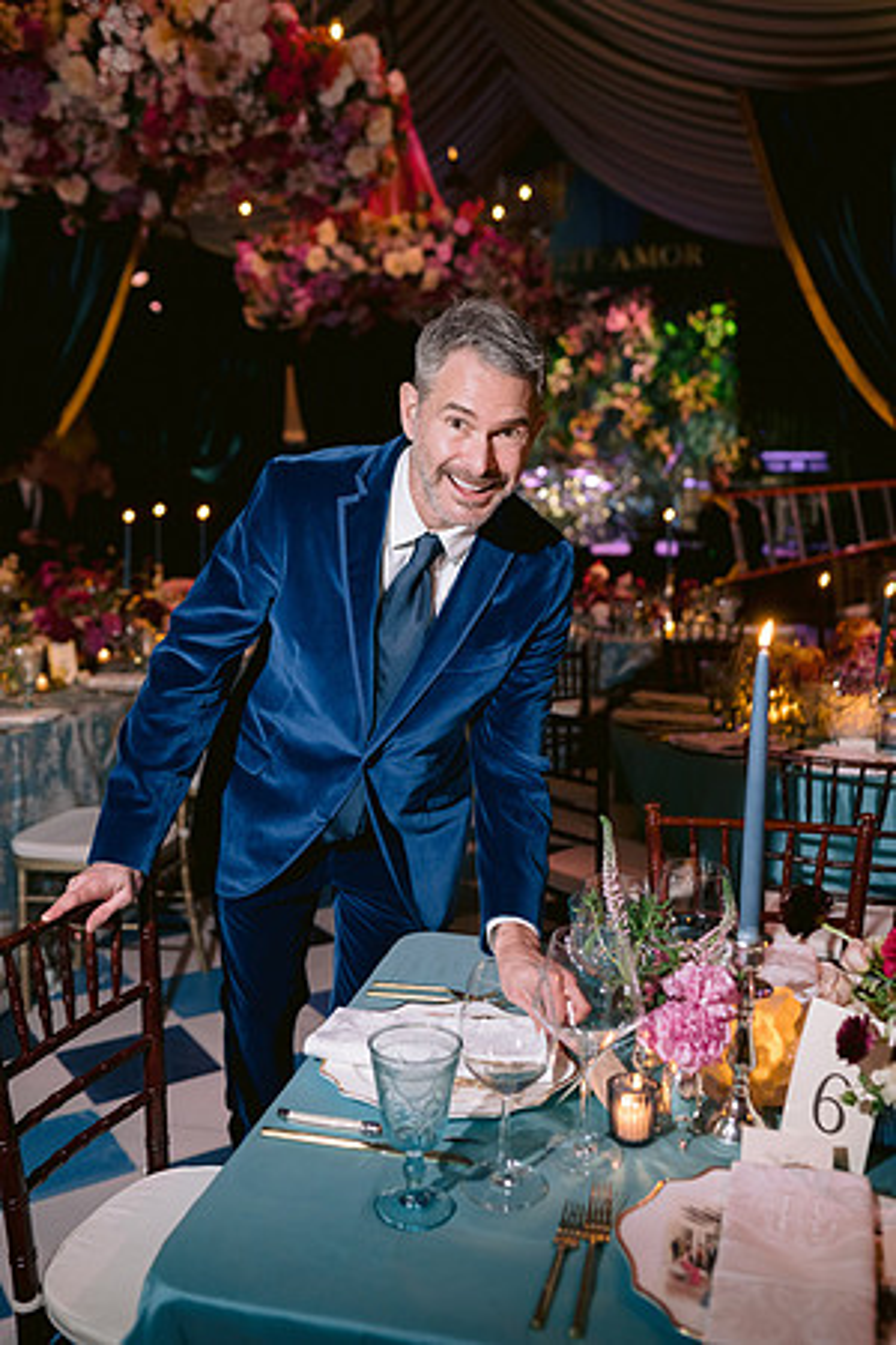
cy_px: 672
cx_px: 448
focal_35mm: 35
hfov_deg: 37.9
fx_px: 1307
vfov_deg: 54.4
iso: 1000
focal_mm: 35
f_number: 2.8
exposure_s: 1/100
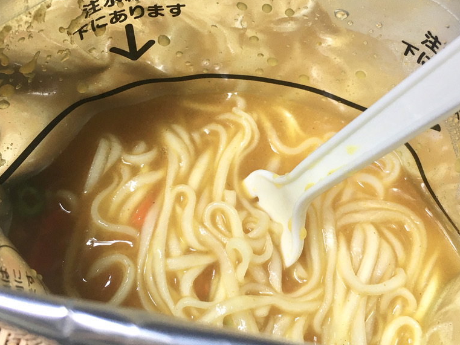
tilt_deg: -61.1
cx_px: 231
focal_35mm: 39
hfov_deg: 47.9
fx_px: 518
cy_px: 147
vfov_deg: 36.8
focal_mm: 4.15
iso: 80
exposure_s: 1/30
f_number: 2.2
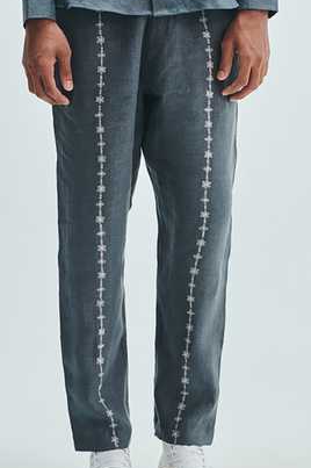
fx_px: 948
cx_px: 147
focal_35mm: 73
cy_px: 232
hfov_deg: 18.6
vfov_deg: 27.7
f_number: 8
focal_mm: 56
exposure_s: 1/125
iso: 400
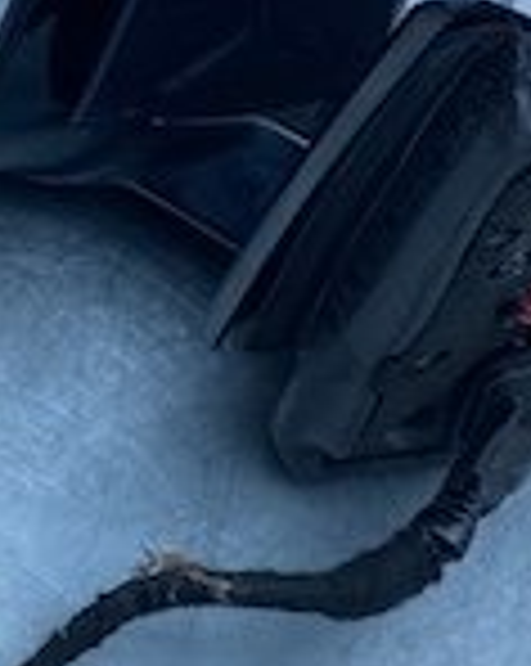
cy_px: 279
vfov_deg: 17.5
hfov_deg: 13.8
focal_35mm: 110
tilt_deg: -51.3
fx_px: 2165
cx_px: -9
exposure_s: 1/706
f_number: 1.8
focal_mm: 4.25
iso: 32
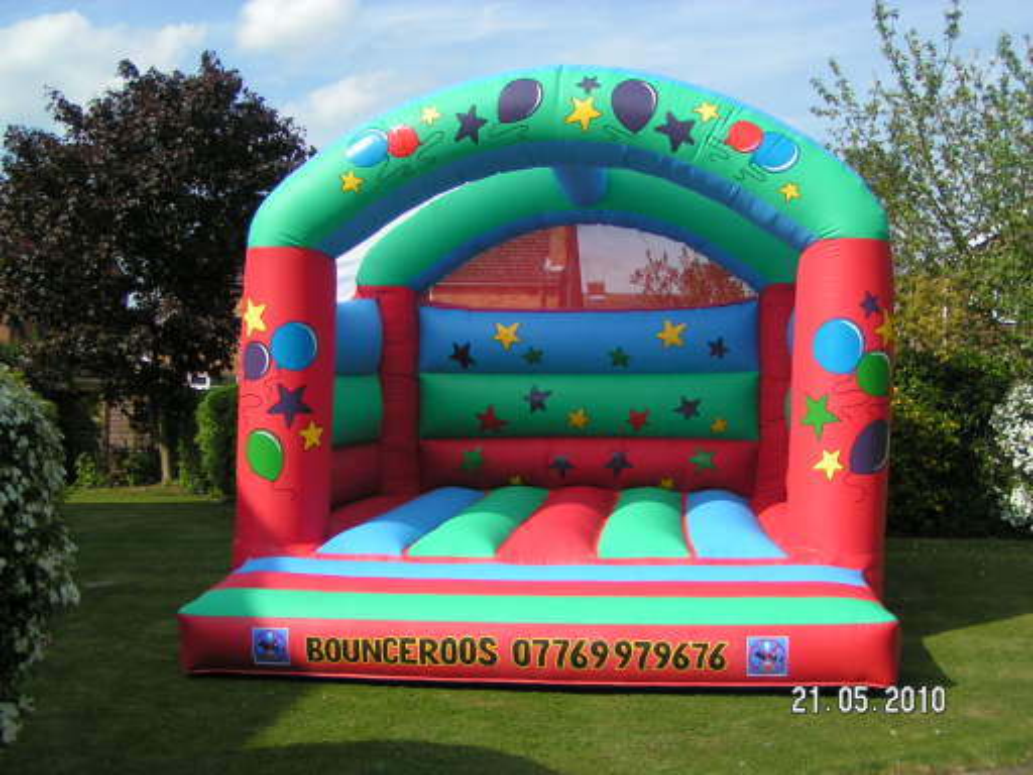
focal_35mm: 38
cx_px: 516
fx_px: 1134
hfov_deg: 49.0
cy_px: 388
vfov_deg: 37.7
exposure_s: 1/1000
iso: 50
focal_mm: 5.8
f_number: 3.2
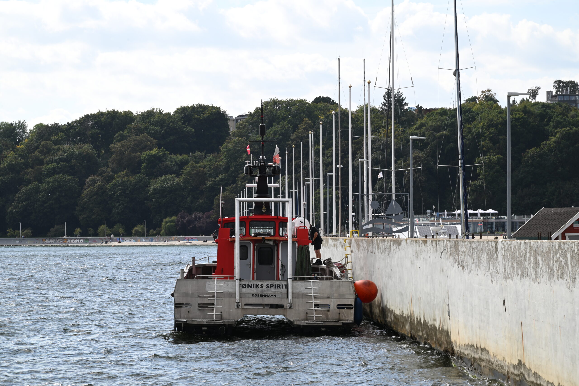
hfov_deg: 17.1
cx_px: 290
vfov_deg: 11.4
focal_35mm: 120
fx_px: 1930
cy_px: 193
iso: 180
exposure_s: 1/125
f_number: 16
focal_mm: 120
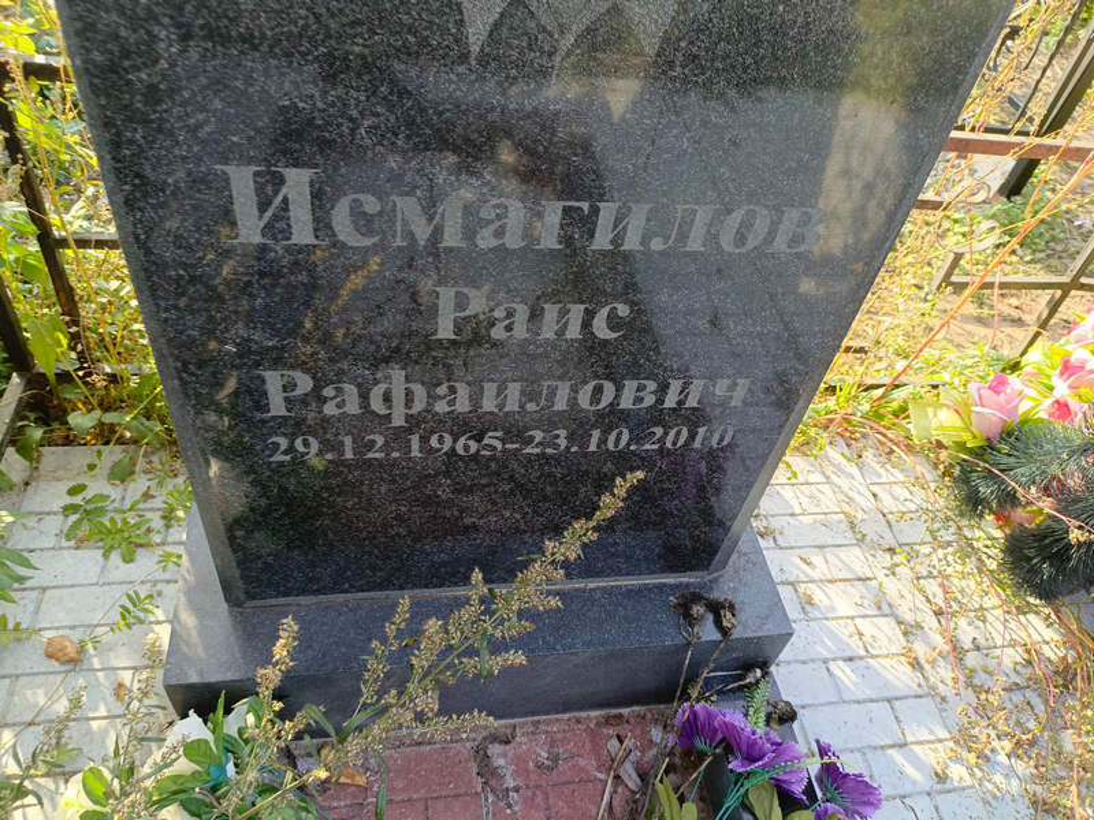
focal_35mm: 25
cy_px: 410
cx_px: 547
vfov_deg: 54.9
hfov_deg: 69.4
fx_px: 790
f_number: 1.69
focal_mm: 4.76
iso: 131
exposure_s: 1/120
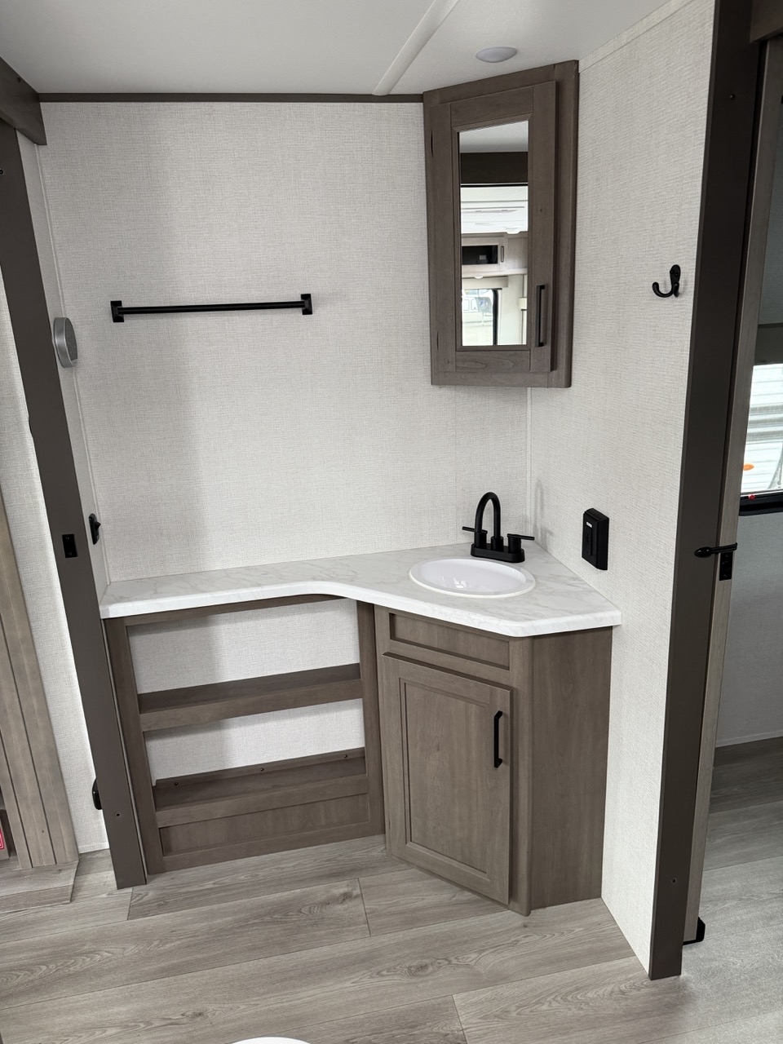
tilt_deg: -15.1
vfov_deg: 71.6
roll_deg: +1.9
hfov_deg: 56.8
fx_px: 724
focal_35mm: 24
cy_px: 522
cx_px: 392
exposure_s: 1/60
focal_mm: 6.76
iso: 250
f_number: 1.78
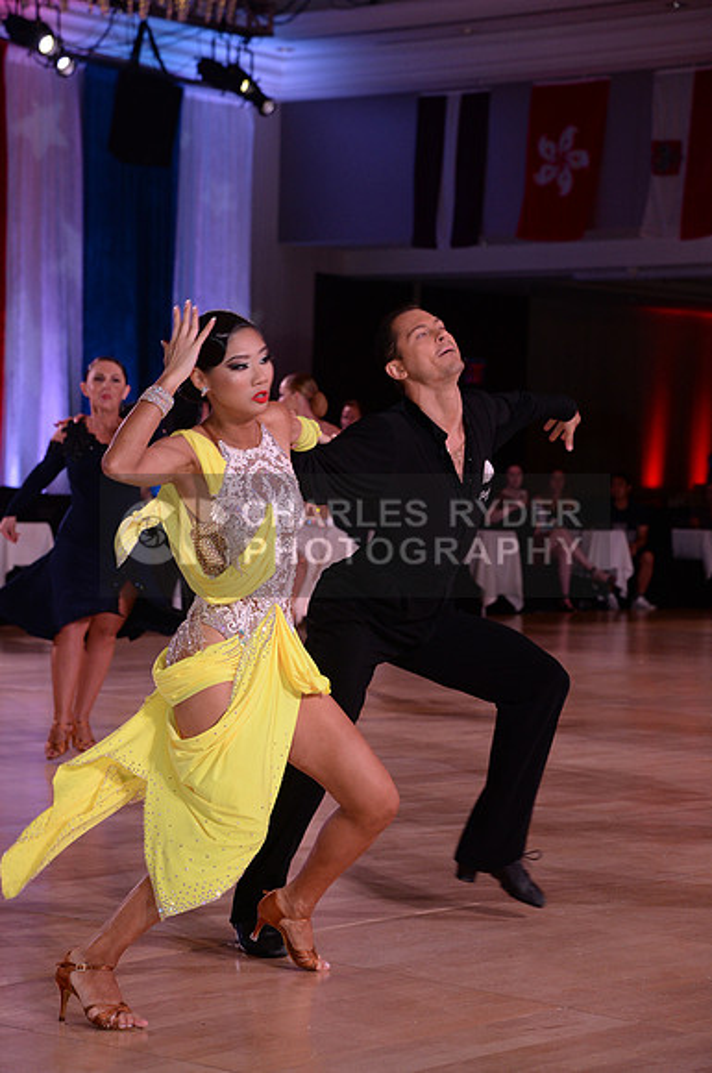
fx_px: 2916
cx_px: 356
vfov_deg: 20.8
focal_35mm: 98
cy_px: 536
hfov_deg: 13.9
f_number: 7.1
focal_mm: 98
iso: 2000
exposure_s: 1/250
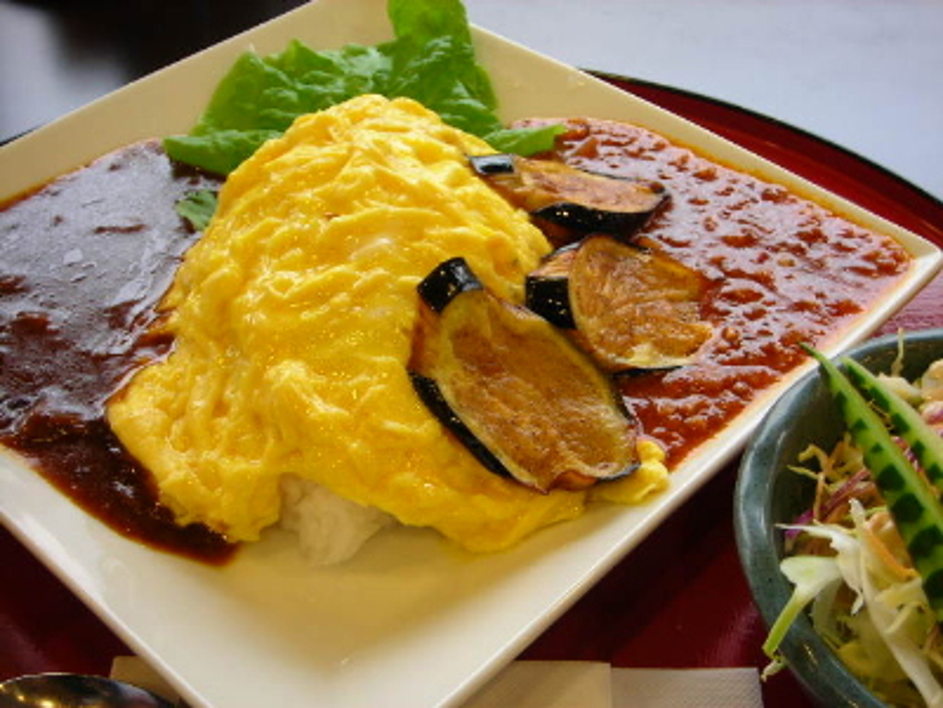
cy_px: 354
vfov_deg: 26.6
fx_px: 1498
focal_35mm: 55
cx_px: 472
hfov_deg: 34.9
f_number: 3.6
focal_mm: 9.1
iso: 50
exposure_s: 1/15
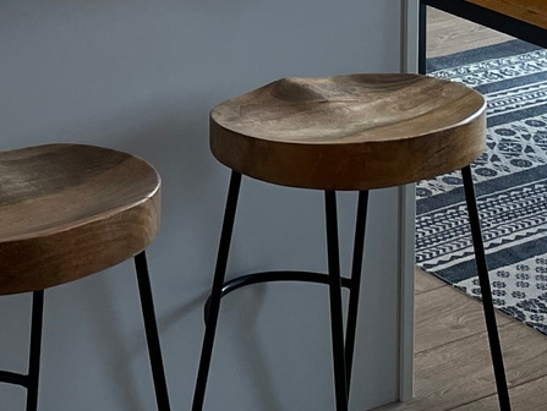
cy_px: -331
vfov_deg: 11.5
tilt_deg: -5.7
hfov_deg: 16.2
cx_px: -9
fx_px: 1882
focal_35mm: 119
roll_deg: -0.2
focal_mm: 4.2
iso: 40
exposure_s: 1/120
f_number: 1.6
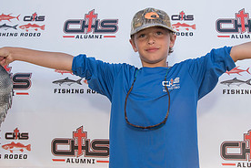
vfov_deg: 33.4
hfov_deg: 47.9
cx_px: 161
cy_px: 74
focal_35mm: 40
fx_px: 279
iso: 250
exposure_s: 1/400
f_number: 4.5
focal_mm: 19
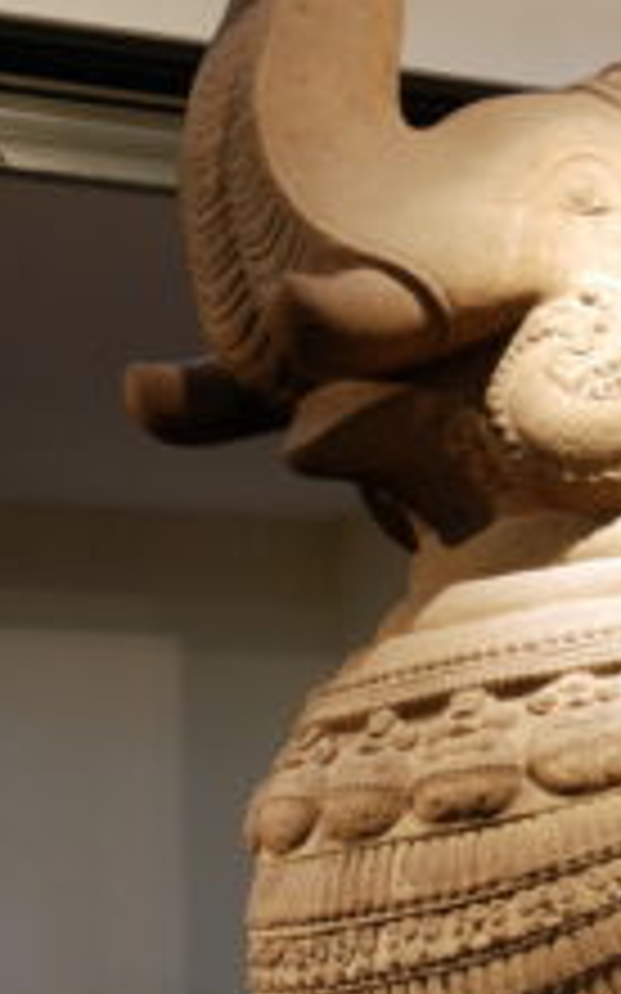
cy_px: 675
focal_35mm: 107
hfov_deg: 12.1
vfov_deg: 19.4
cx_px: 520
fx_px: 2903
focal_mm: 31
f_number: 4
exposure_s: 1/30
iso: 500
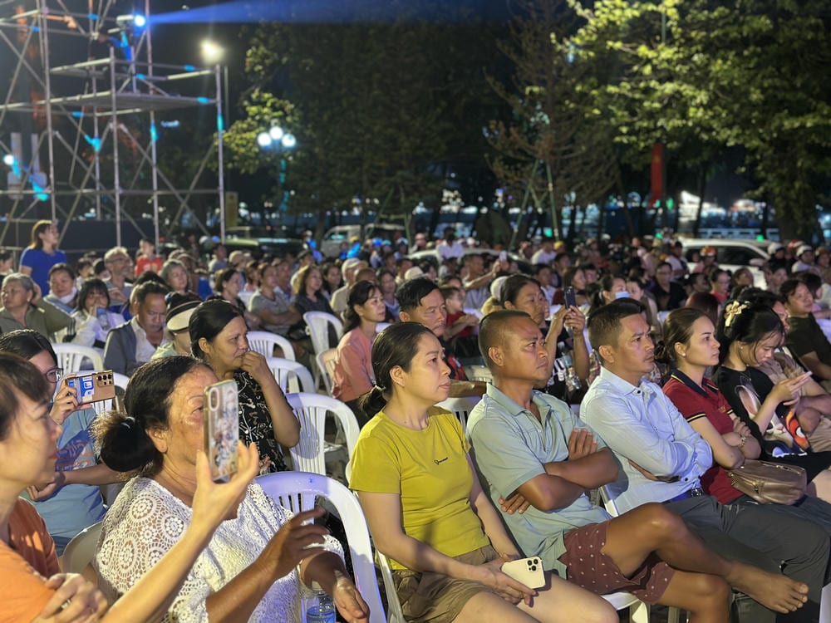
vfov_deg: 30.3
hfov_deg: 39.7
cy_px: 312
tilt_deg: -4.2
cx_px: 416
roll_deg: +0.6
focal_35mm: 48
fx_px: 1152
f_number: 1.78
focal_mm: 6.86
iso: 400
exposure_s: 1/33
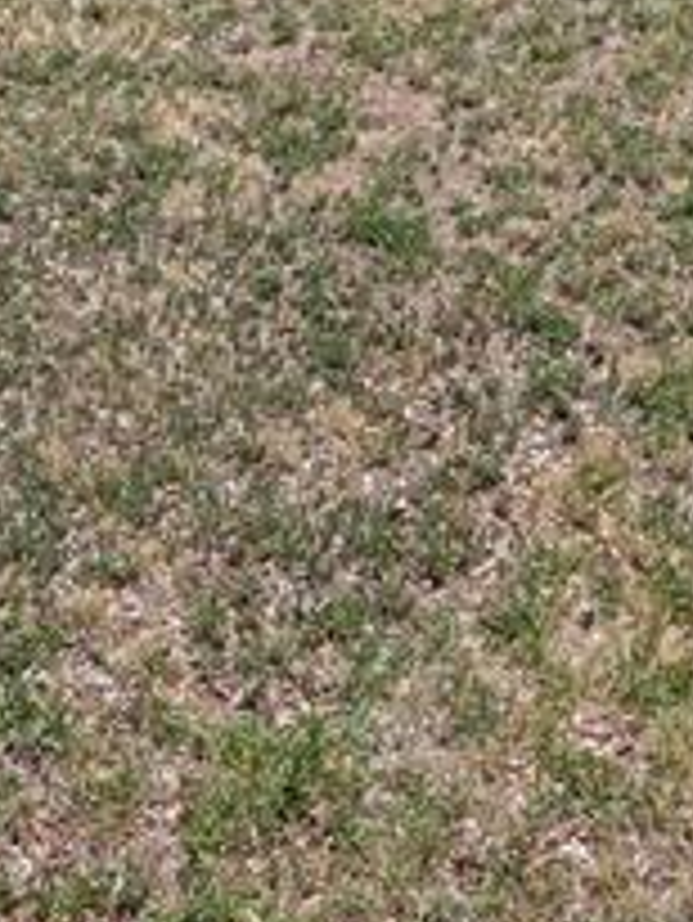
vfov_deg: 19.5
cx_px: 387
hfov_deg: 16.4
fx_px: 2400
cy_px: -382
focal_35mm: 90
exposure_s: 1/2132
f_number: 1.68
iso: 20
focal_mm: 6.9
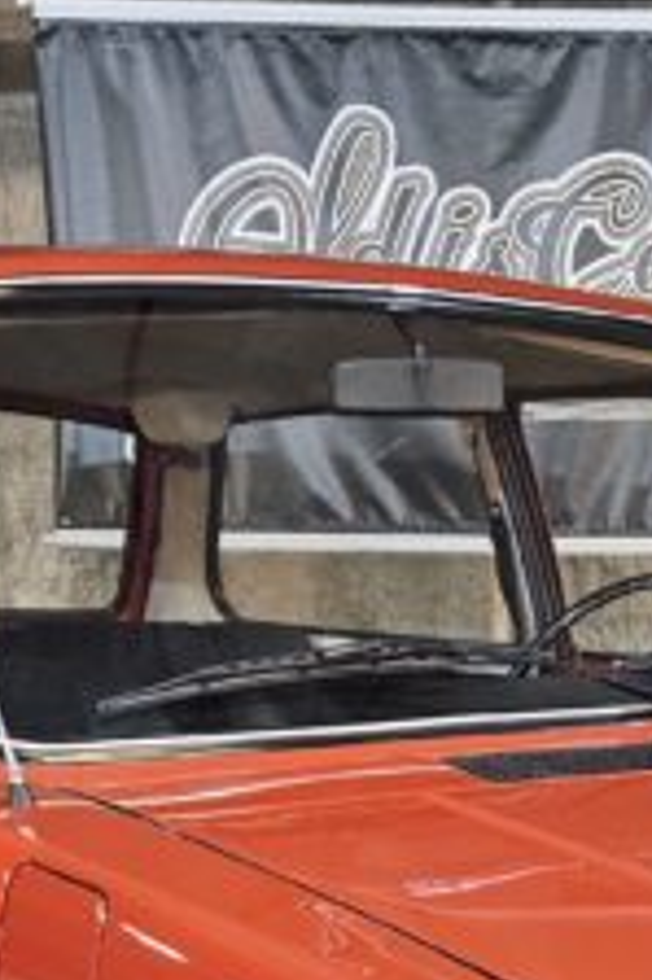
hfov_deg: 16.4
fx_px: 2231
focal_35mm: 82
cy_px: 1208
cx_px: 573
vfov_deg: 22.6
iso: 640
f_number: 1.8
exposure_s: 1/120
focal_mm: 5.4
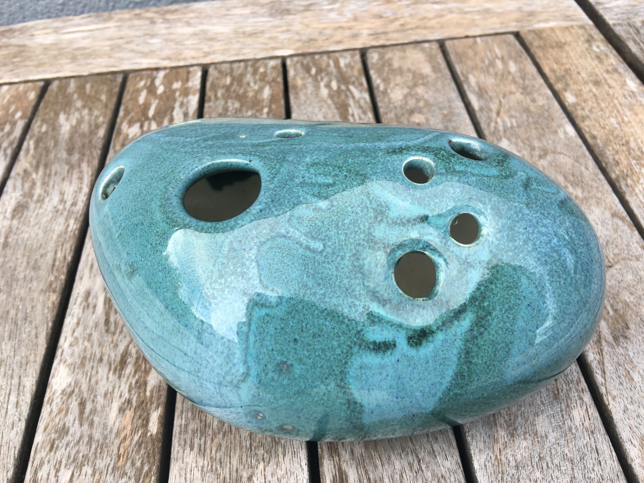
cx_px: 322
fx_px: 540
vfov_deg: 48.2
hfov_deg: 61.7
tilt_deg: -46.6
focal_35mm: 29
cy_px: 242
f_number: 2.2
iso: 25
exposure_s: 1/173
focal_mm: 4.15
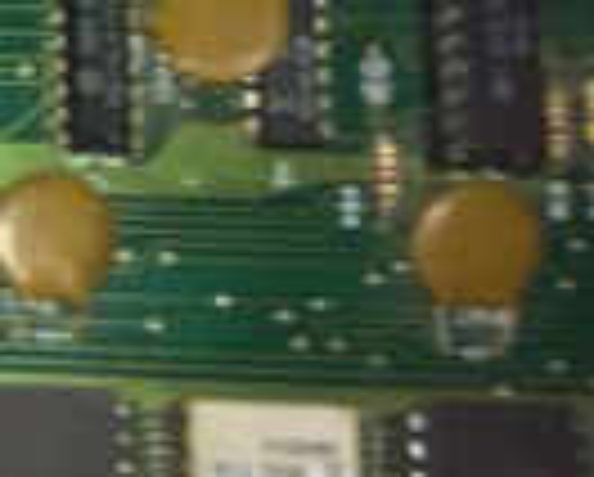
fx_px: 2729
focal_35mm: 155
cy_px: -144
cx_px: -594
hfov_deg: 11.2
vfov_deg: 9.8
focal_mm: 3.85
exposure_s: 1/25
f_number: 2.8
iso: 80
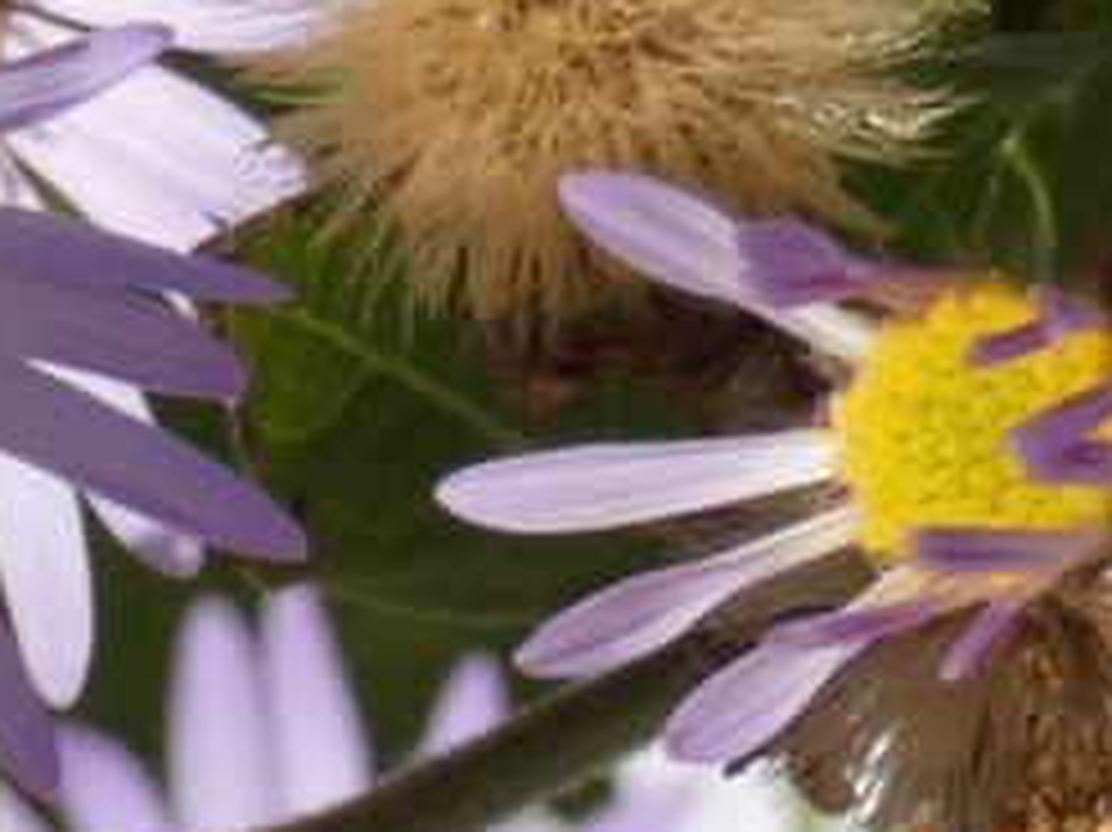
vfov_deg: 2.7
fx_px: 17435
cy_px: 643
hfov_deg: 3.6
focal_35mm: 543
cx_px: -763
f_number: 5.4
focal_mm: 28.1
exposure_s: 1/200
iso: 80
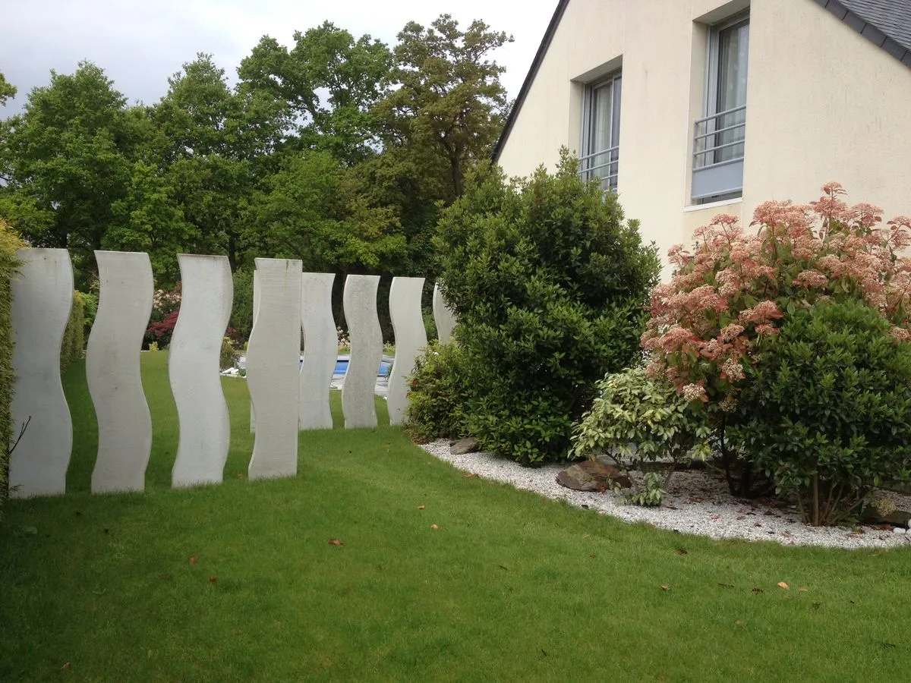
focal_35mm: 35
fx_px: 921
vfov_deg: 40.7
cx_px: 456
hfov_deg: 52.6
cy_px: 342
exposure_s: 1/951
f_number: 2.4
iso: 50
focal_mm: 4.28
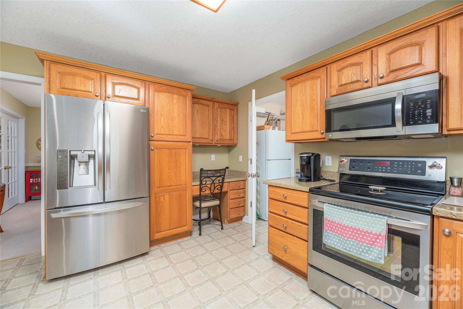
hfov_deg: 104.3
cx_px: 232
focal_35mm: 14
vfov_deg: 81.2
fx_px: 180
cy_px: 154
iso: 320
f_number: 8
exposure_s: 1/100
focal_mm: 14
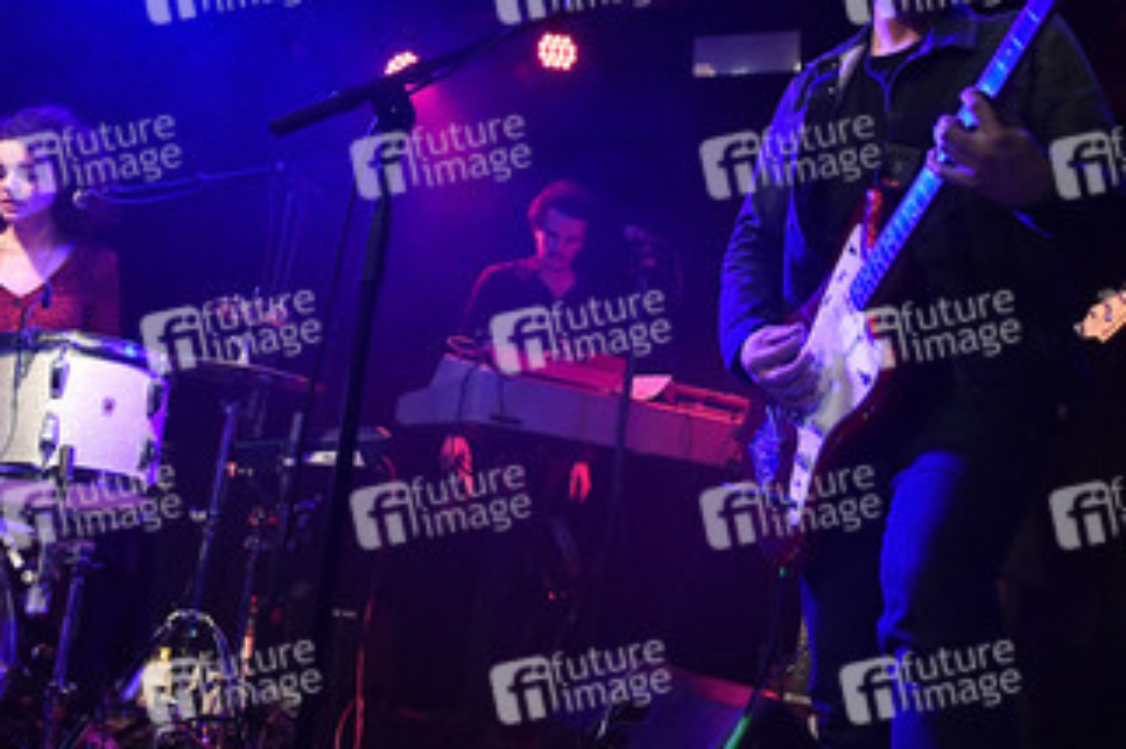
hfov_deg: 54.3
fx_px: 1094
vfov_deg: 37.3
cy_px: 245
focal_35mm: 35
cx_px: 488
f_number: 3.5
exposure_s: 1/80
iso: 3200
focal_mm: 17
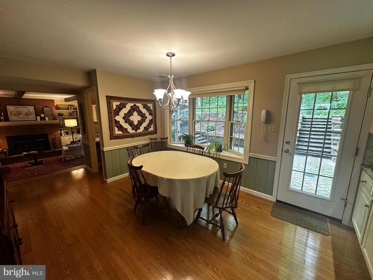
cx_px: 186
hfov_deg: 102.1
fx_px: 151
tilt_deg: -9.7
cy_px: 140
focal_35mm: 14
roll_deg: -0.6
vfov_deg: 85.7
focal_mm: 2.22
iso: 250
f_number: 2.2
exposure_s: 1/120
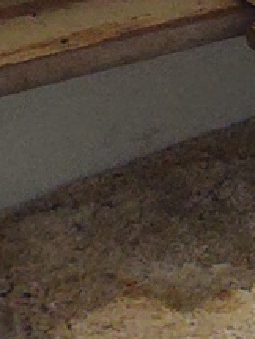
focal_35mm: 180
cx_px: 1066
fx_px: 1768
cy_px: -330
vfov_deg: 10.2
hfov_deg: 6.4
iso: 341
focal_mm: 4.75
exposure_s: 1/60
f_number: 1.7
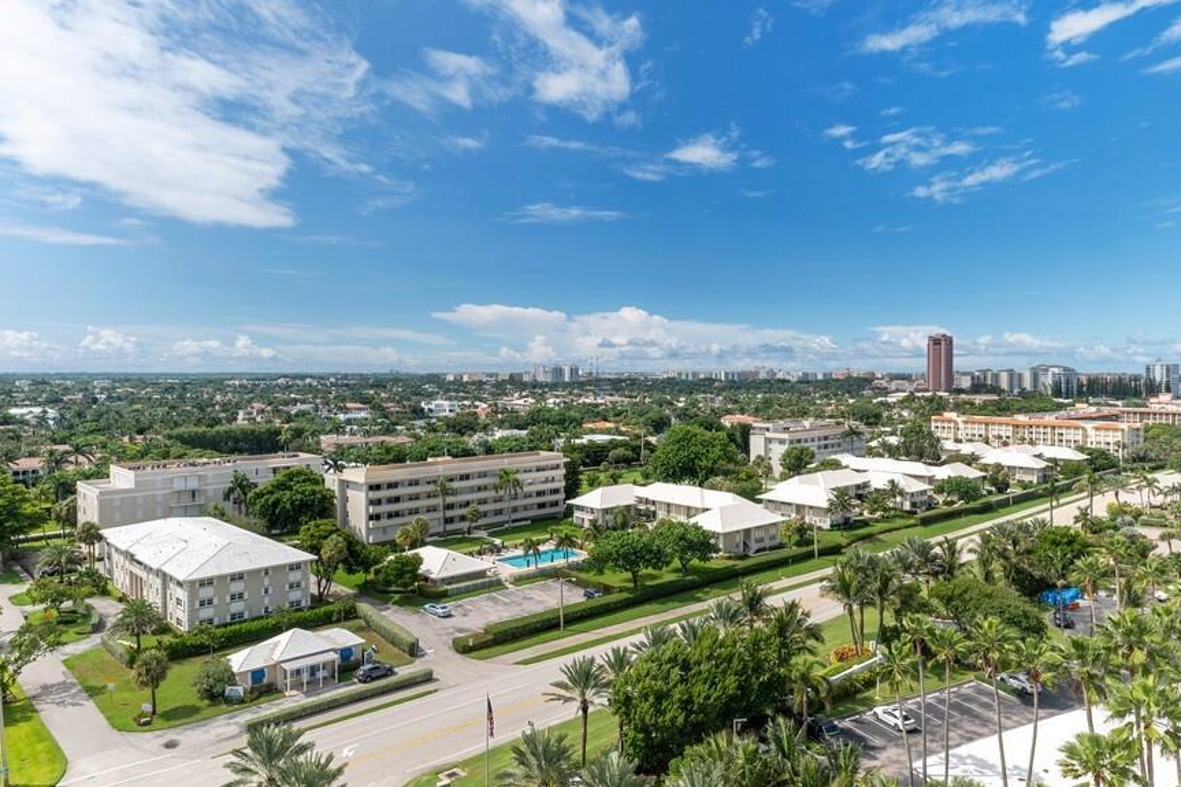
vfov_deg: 51.3
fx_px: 820
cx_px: 612
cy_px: 380
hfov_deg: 71.5
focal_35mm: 25
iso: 100
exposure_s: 1/200
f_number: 11
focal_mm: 24
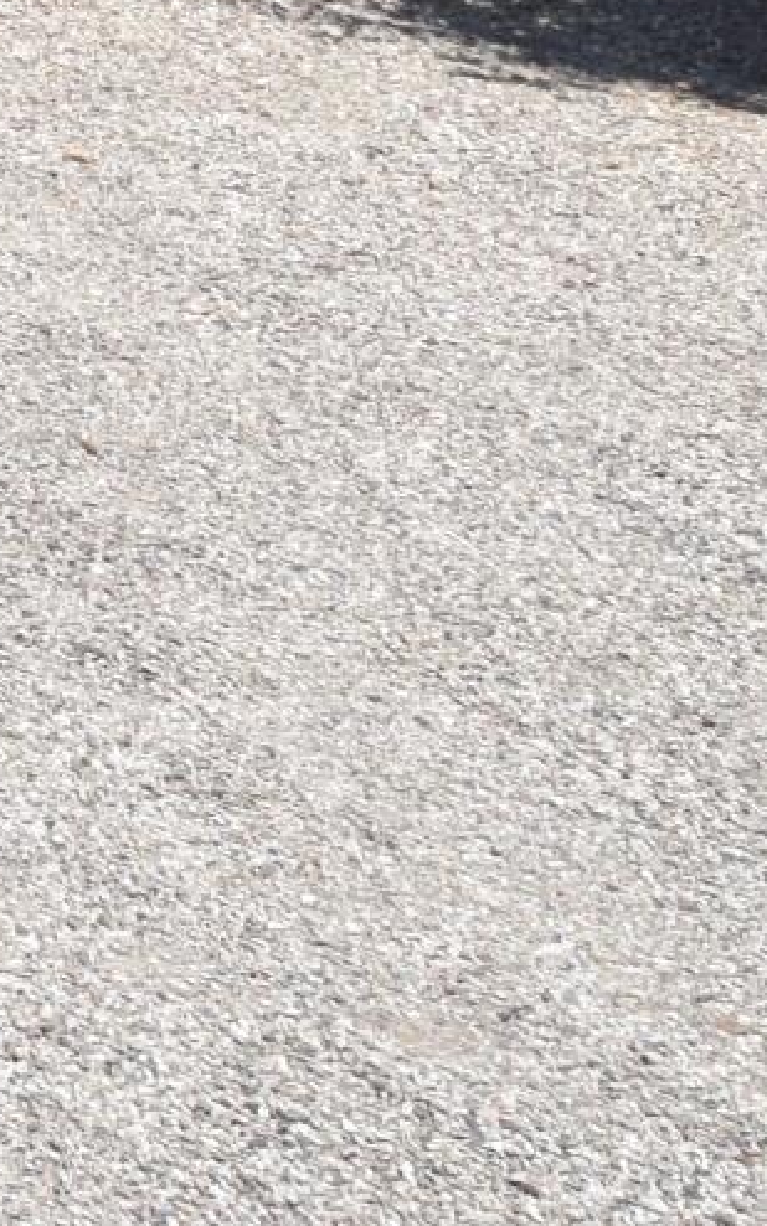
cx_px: -2231
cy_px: -843
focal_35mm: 102
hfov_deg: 8.1
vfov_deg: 17.4
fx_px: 3413
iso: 400
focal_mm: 11
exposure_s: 1/800
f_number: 9
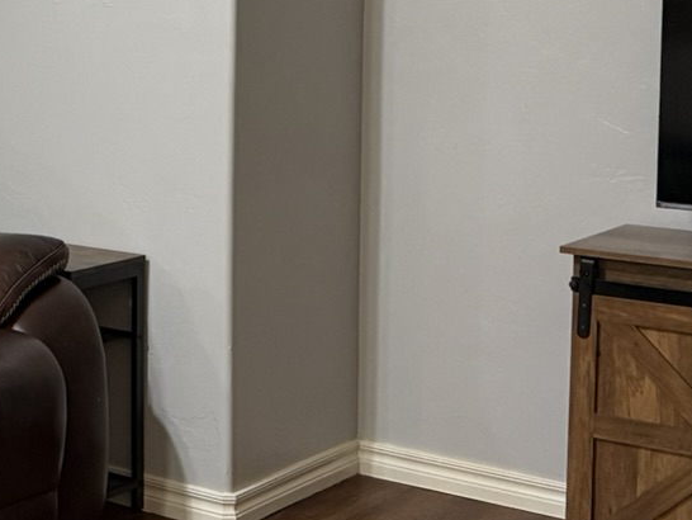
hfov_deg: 19.9
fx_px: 1800
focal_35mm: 90
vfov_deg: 16.2
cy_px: 32
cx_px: -222
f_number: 1.78
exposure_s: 1/60
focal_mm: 6.76
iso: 500
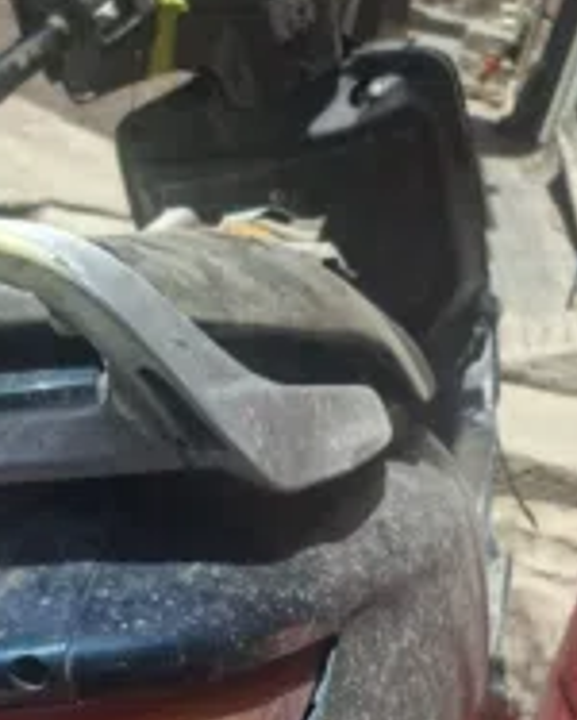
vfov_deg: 34.4
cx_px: 108
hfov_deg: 30.7
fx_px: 1023
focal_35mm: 48
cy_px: 759
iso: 50
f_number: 1.8
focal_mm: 5.54
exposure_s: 1/973
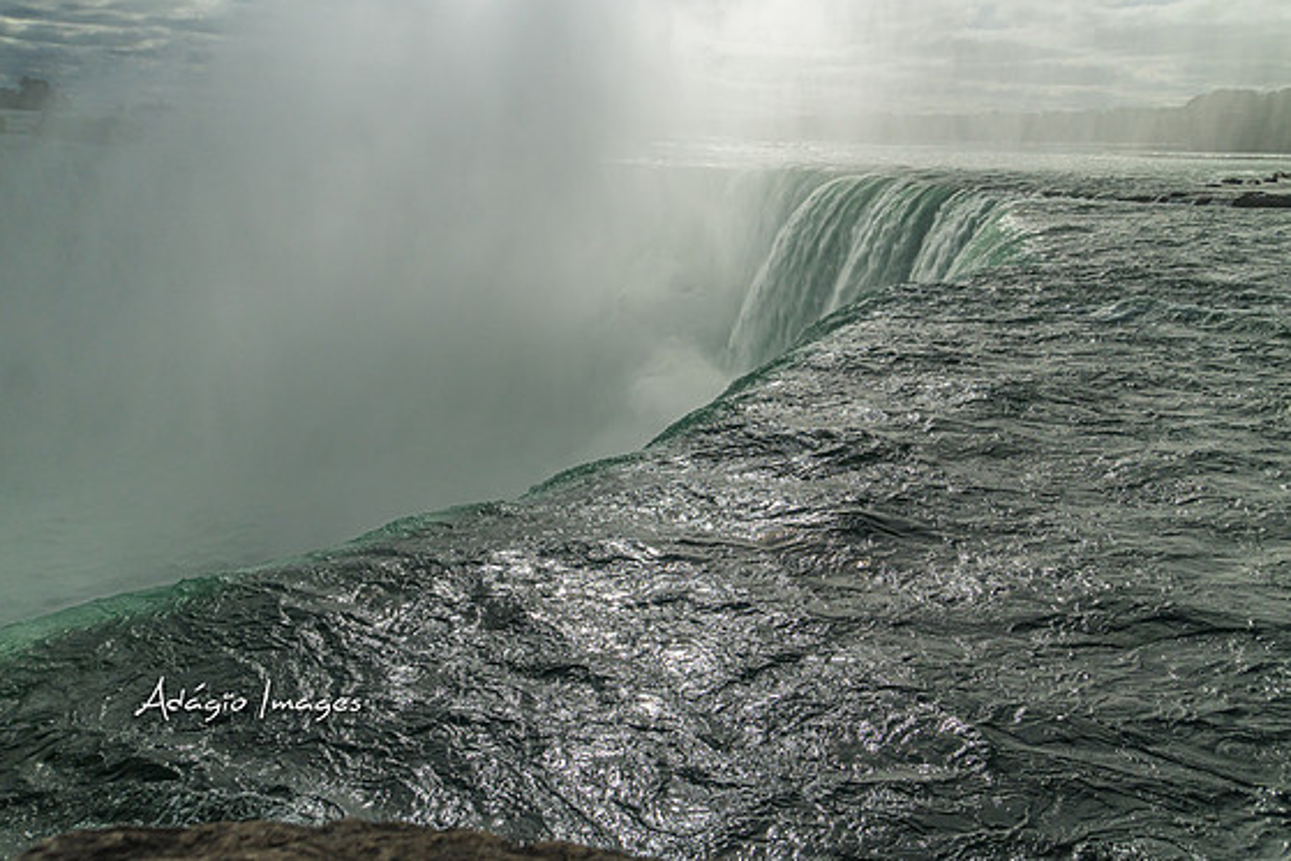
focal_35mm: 28
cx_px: 656
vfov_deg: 46.4
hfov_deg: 65.5
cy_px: 417
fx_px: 1004
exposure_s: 1/4000
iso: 400
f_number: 7.1
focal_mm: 18
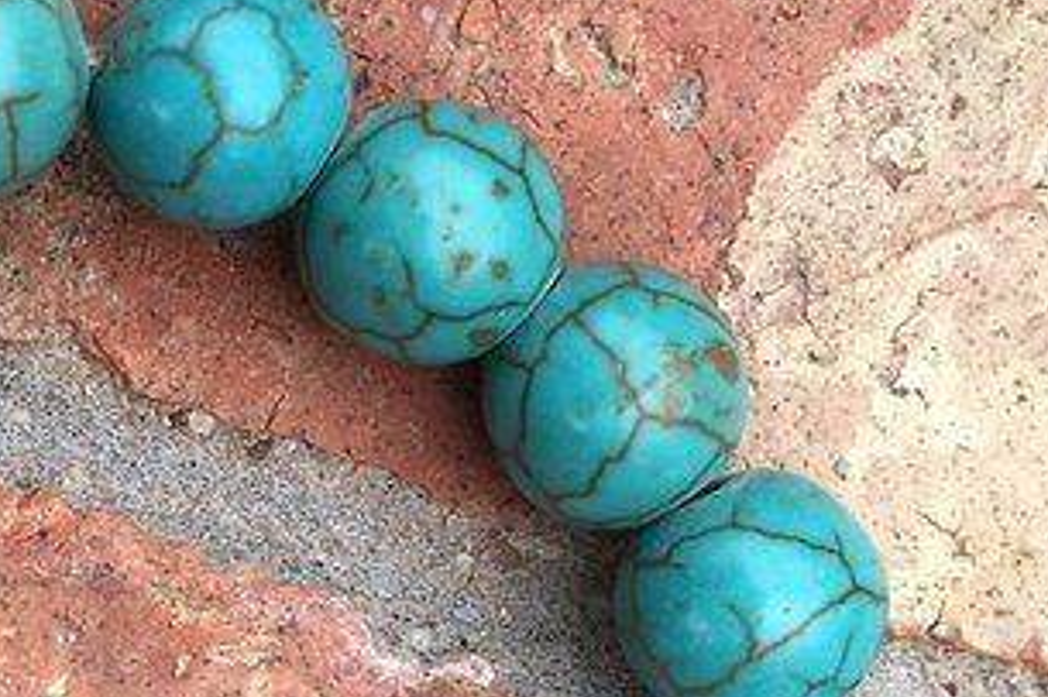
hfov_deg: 19.8
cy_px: 900
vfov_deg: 13.3
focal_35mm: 99
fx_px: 2880
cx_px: -62
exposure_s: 1/523
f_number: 2.2
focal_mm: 4.15
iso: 25
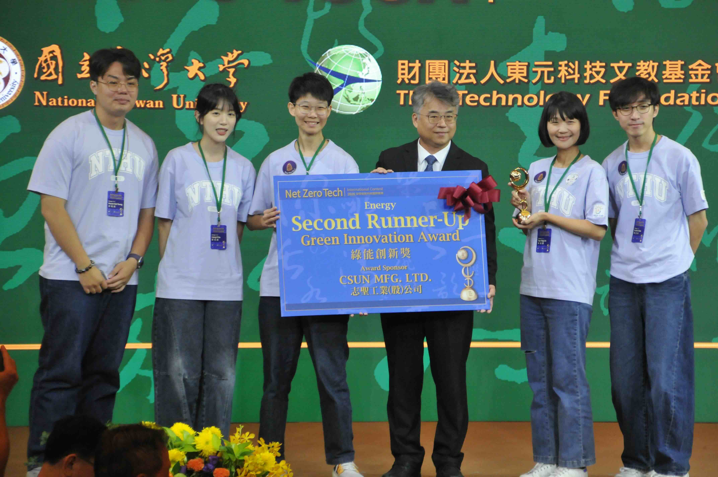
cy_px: 238
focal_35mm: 210
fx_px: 4183
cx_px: 359
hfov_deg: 9.8
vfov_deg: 6.5
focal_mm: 140
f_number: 6.3
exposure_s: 1/125
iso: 1600
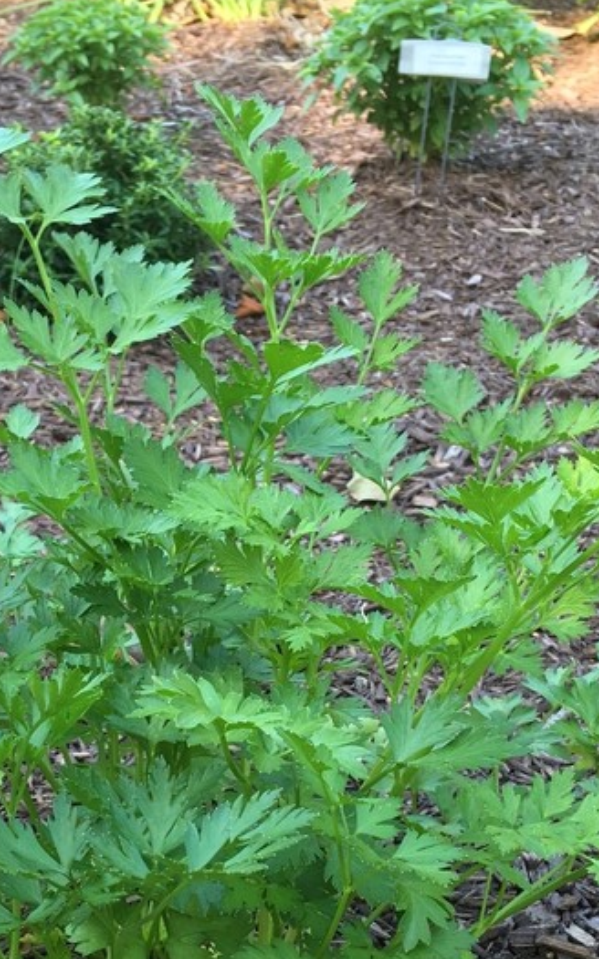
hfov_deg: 21.6
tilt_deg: -32.8
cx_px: 221
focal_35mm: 60
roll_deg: +2.8
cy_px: 685
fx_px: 1568
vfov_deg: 33.5
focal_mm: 4.15
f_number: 2.2
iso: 25
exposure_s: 1/60
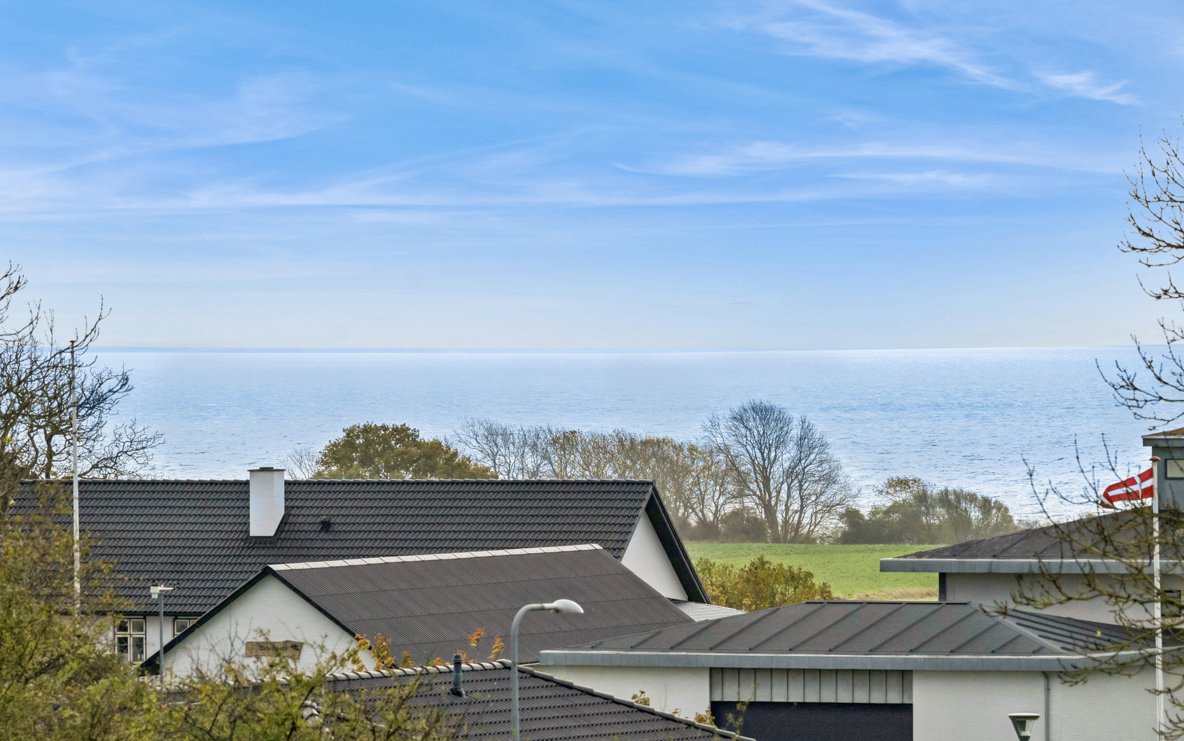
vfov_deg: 4.9
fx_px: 8713
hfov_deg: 7.8
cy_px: 450
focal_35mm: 270
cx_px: 655
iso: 400
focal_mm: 200
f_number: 8
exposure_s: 1/3200
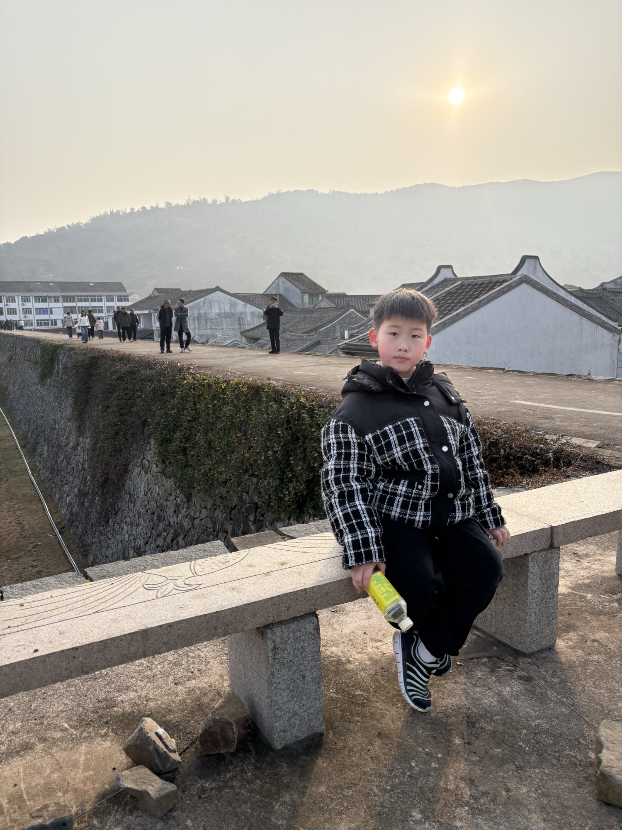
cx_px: 311
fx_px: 623
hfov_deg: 53.1
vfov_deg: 67.3
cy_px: 415
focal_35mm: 26
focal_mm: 5.96
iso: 50
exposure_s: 1/4950
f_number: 1.6
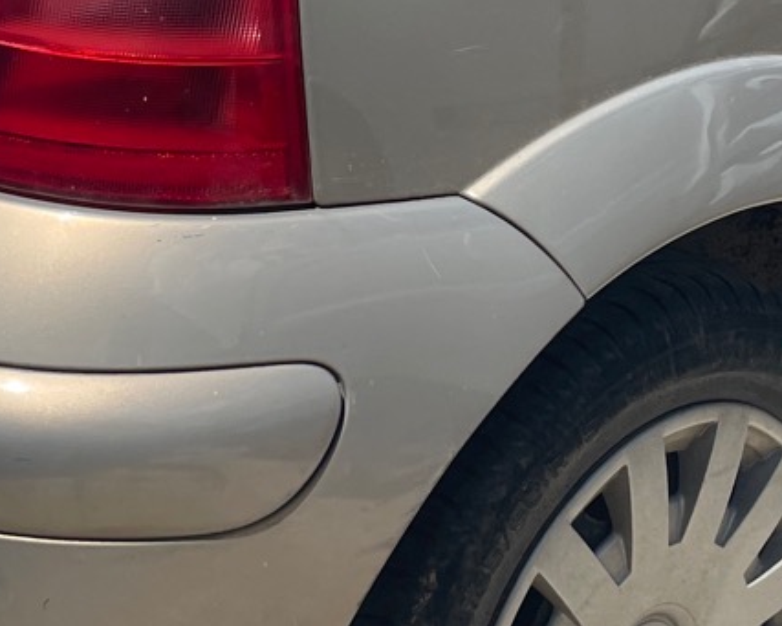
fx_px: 2478
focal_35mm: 107
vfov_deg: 14.1
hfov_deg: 17.9
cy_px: -71
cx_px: 496
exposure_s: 1/4000
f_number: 1.6
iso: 32
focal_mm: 4.2
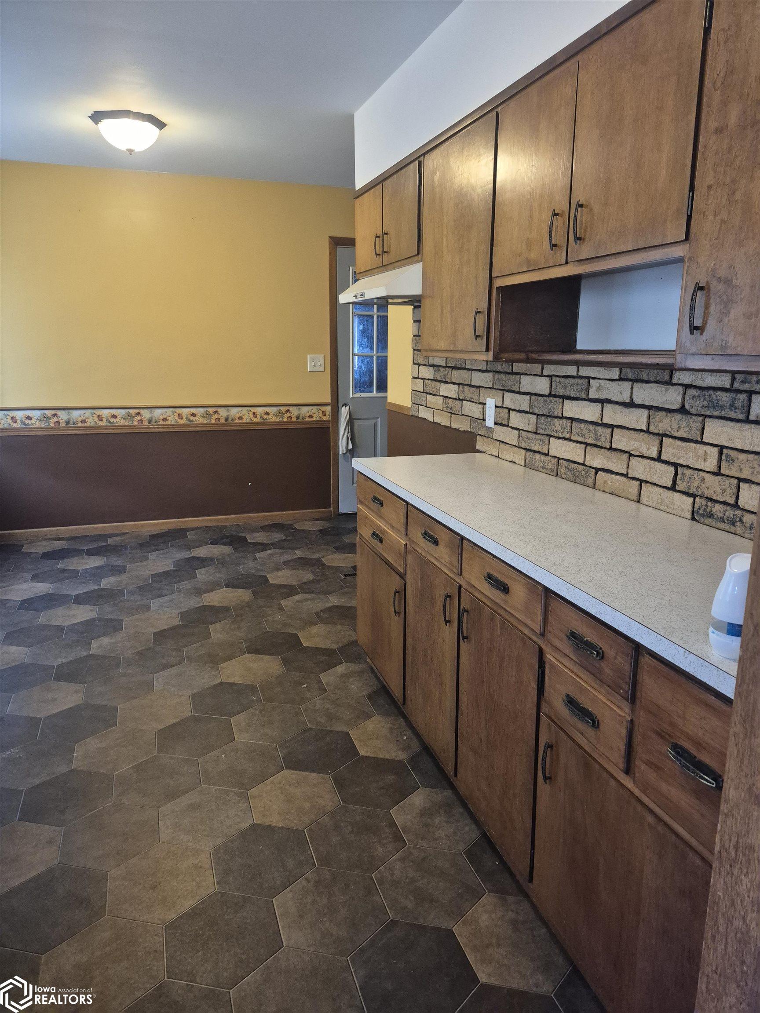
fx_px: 673
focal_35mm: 23
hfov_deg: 58.9
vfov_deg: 73.9
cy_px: 506
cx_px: 380
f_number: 1.8
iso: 1000
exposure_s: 1/120
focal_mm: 5.4
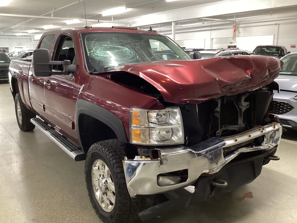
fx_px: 266
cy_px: 112
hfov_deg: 58.4
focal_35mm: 31
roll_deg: +0.2
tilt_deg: -13.6
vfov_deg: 45.4
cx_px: 148
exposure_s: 1/33
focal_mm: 3.3
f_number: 2.4
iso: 250
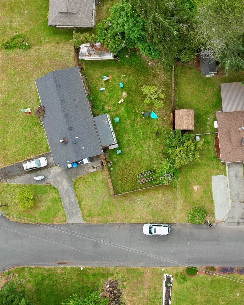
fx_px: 361
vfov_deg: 45.6
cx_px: 224
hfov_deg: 35.0
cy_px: 125
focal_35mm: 40
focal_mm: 8.38
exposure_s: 1/500
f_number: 2.8
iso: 100
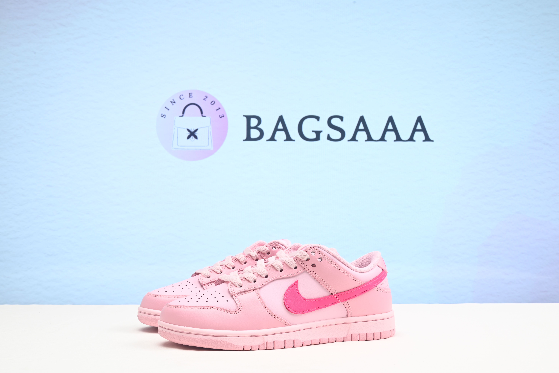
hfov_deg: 46.4
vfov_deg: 31.9
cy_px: 186
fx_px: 652
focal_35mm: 42
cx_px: 280
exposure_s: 1/2
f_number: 16
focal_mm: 42
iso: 100
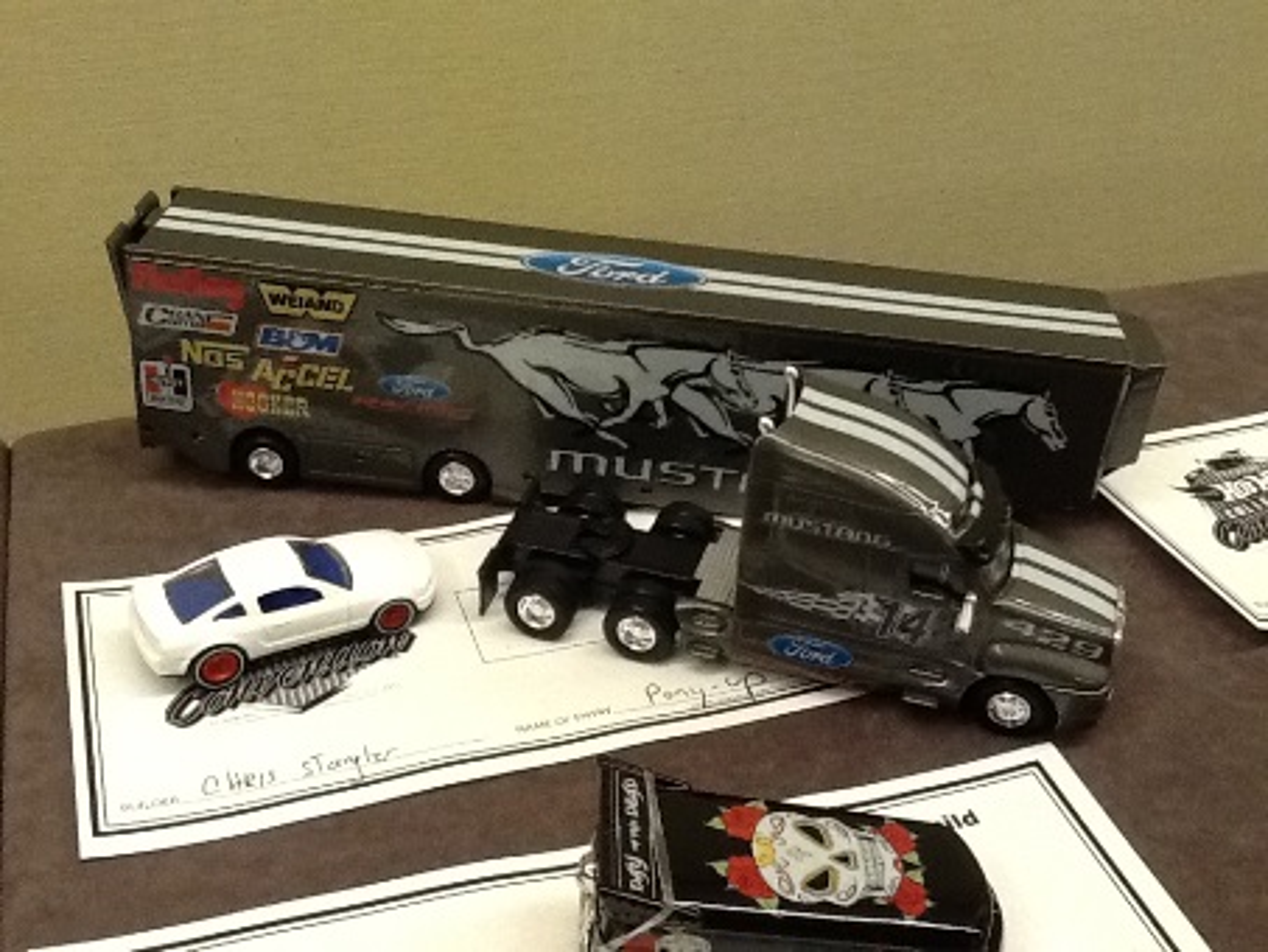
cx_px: 634
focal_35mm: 44
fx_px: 1612
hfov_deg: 42.9
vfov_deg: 32.9
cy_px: 476
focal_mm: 2.03
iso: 250
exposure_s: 1/30
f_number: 2.4
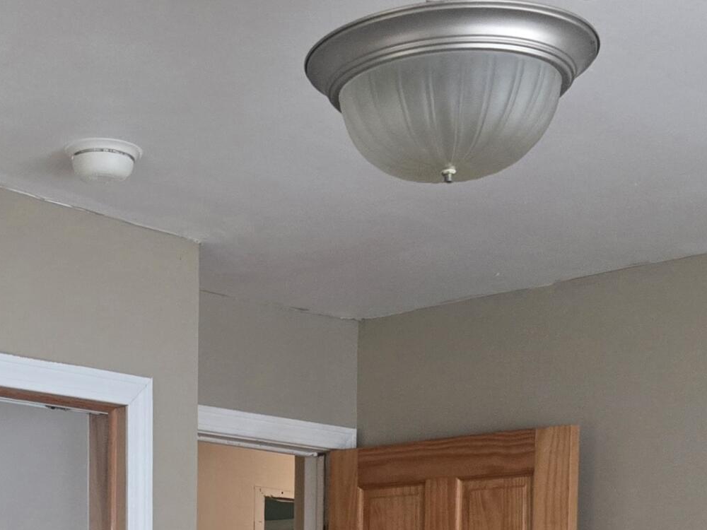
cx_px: 196
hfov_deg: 27.8
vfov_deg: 19.2
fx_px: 1409
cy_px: 749
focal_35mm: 69
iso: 1000
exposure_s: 1/120
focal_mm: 5.4
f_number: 1.8
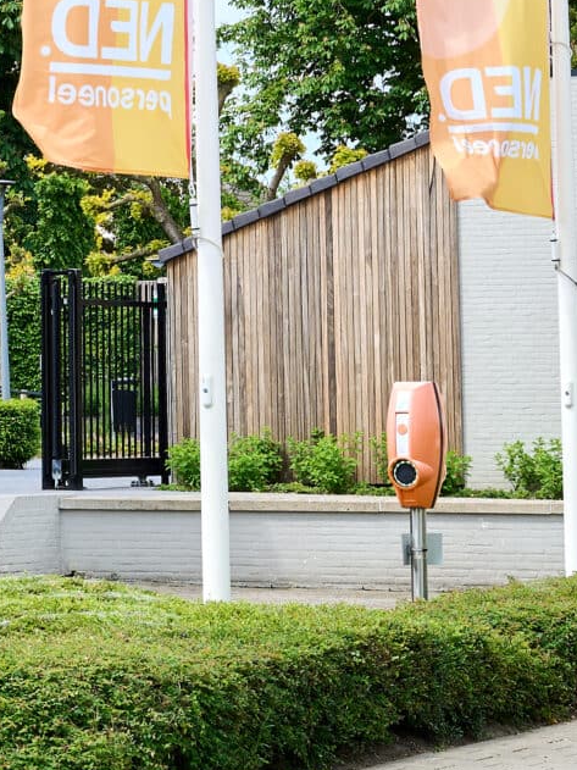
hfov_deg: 7.4
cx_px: -483
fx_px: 4335
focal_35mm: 195
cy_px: -32
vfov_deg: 10.1
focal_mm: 50
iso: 50
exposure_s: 1/200
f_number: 7.1
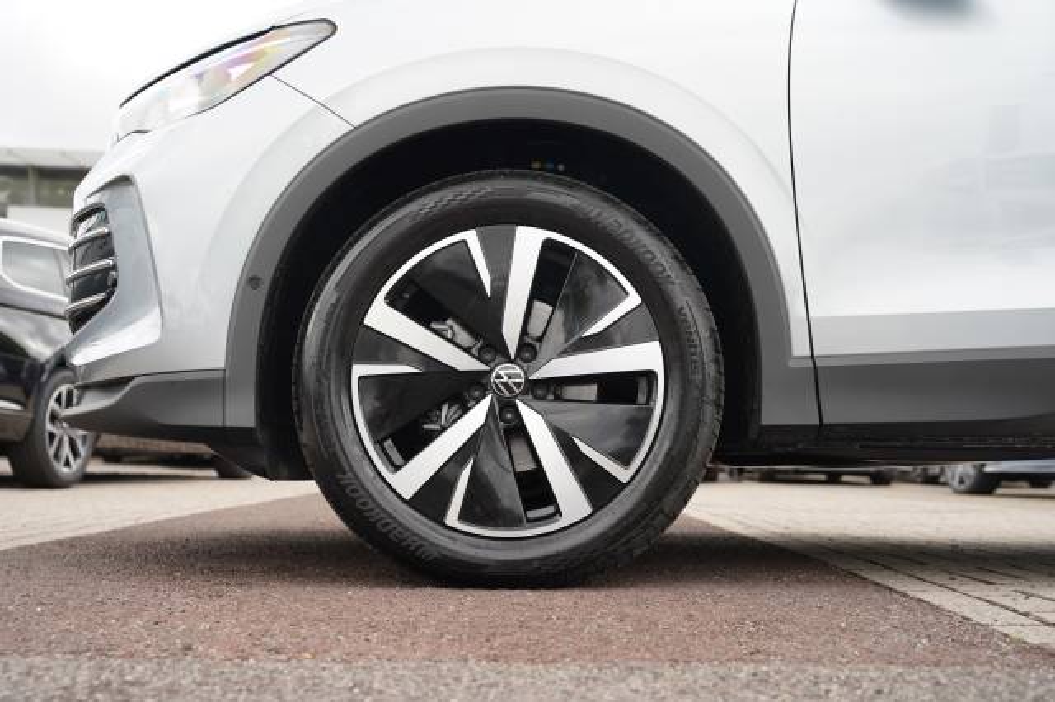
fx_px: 1306
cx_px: 528
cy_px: 351
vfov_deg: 30.1
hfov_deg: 44.0
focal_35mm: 45
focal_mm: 44.6
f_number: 4.5
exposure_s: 1/80
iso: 100
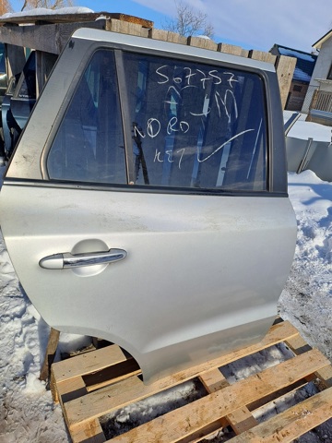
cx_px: 166
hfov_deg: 54.9
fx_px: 320
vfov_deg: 69.4
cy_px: 222
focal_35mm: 25
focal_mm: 4.65
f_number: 1.8
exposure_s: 1/2882
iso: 32
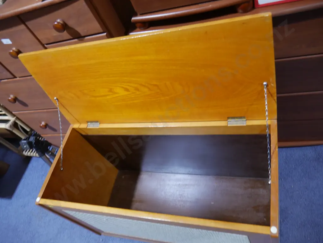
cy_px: 122
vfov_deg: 49.8
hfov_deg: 63.4
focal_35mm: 28
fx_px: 261
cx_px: 162
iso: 640
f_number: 3.5
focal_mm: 14
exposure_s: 1/60
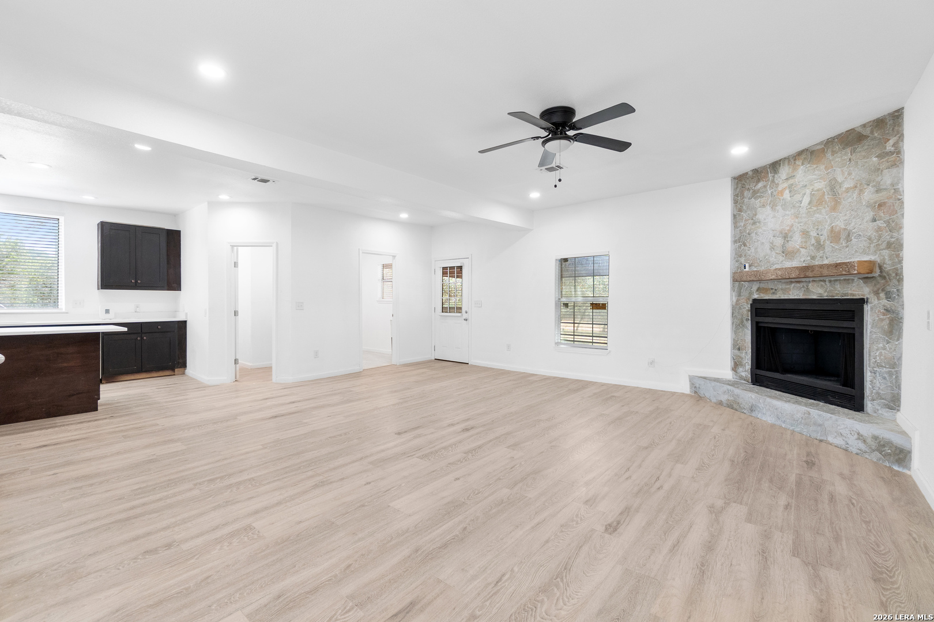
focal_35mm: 15
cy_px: 311
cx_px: 467
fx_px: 389
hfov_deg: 100.4
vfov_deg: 77.3
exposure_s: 1/40
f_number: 6.3
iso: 320
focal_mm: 10
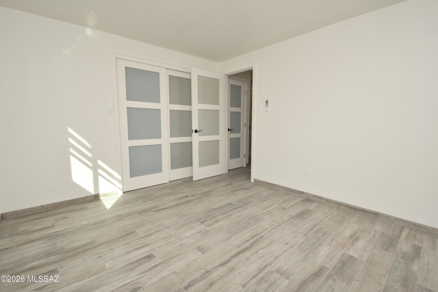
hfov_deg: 100.4
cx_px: 219
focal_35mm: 15
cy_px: 146
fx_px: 182
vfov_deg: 77.3
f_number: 9
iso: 400
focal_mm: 10
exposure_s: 1/200
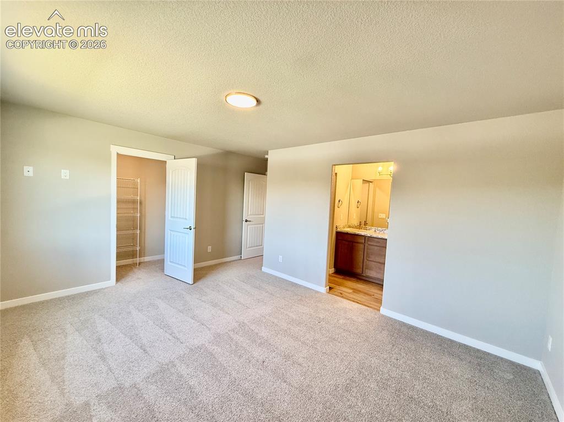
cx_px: 282
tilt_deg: -2.4
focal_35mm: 14
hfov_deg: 102.1
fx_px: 228
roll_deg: -3.6
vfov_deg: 85.6
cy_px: 211
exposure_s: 1/120
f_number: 2.2
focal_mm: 2.22
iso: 200
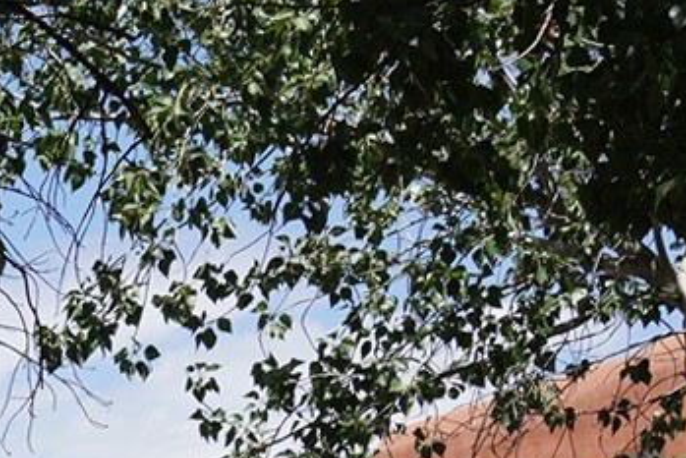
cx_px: -883
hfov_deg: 8.3
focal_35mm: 229
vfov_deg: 5.8
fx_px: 4365
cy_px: 1103
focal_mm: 40
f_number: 13
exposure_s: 1/100
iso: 100
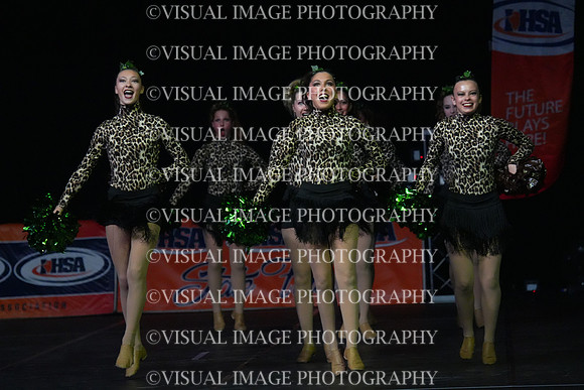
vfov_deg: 6.5
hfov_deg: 9.8
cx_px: 292
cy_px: 195
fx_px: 3407
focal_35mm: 210
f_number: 5
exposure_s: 1/1000
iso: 12800
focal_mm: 210
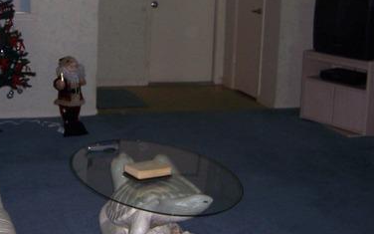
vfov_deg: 19.9
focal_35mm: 65
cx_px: 80
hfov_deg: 30.8
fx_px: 663
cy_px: 59
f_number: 2.8
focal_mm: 6.2
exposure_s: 1/60
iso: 80
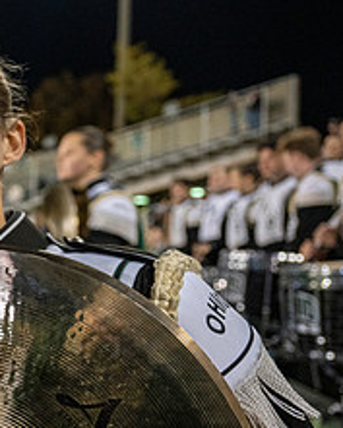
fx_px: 748
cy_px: 202
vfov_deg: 31.9
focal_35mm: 59
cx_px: -188
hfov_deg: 21.3
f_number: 3.2
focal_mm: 24
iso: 2000
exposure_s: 1/500
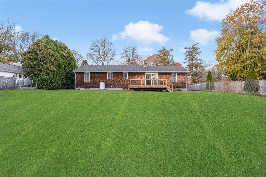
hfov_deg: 93.3
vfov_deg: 70.4
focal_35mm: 17
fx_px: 126
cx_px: 133
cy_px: 88
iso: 1250
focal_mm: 17
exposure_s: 1/320
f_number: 7.1
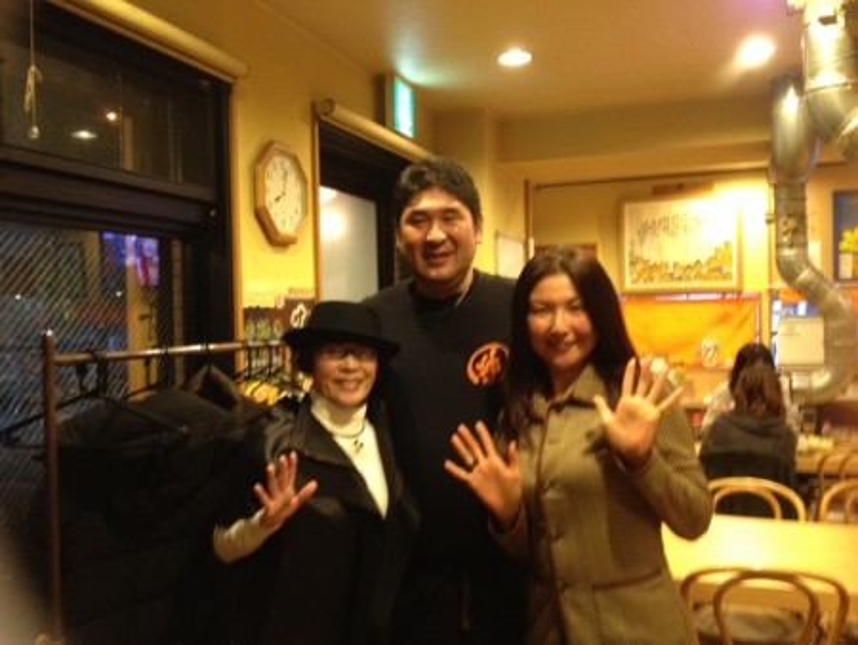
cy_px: 322
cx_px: 429
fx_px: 868
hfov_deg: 52.6
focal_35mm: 35
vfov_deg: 40.7
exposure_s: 1/20
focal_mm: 4.28
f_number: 2.4
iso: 320
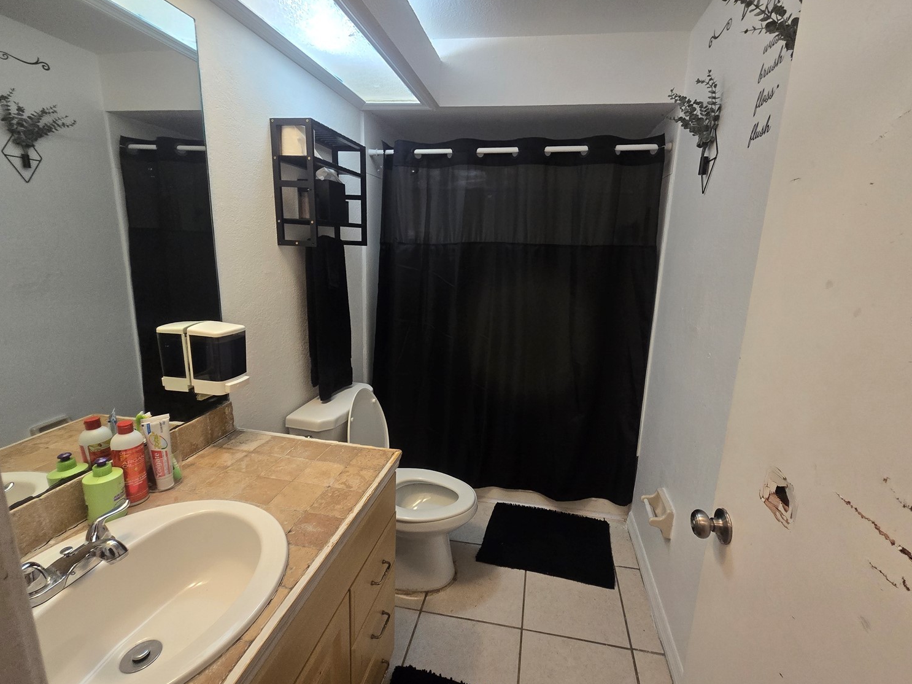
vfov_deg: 85.6
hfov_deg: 102.0
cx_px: 478
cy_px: 321
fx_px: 369
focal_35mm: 14
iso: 320
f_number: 2.2
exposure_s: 1/60
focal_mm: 2.2
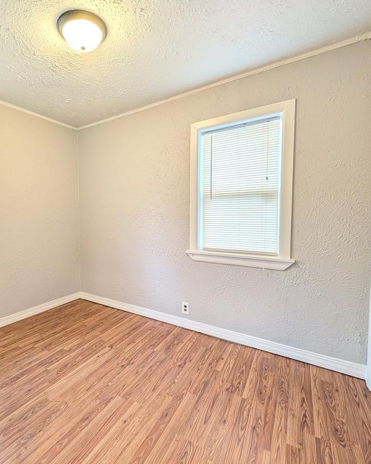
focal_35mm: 16
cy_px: 229
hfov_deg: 78.6
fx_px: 220
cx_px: 134
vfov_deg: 93.1
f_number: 1.7
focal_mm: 2.02
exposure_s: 1/120
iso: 169
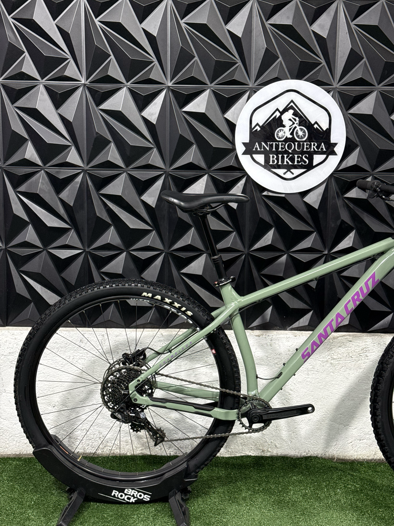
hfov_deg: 30.3
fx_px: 728
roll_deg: -1.5
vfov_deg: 39.7
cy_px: 263
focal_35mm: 48
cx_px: 197
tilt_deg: -8.9
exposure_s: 1/60
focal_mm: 6.76
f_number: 1.78
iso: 160
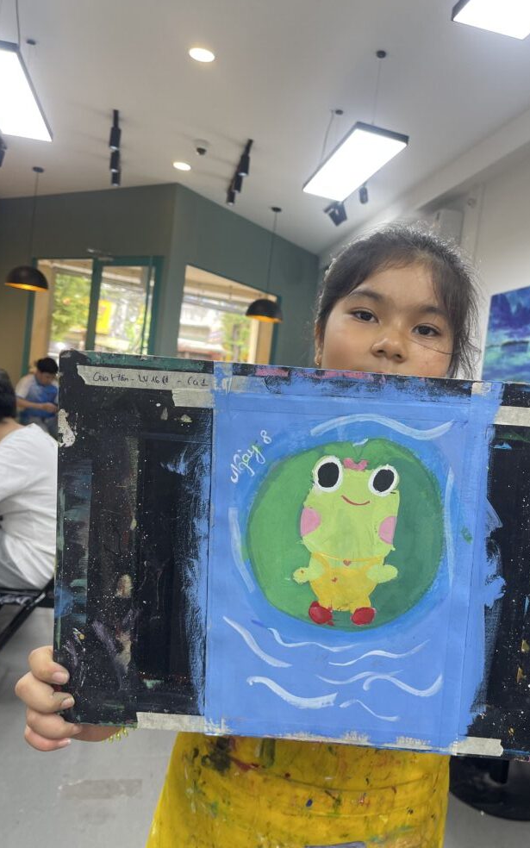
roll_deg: -6.5
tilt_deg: -3.0
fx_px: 647
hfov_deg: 44.3
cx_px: 315
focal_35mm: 28
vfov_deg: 66.5
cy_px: 424
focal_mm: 5.1
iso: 64
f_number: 1.6
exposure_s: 1/100
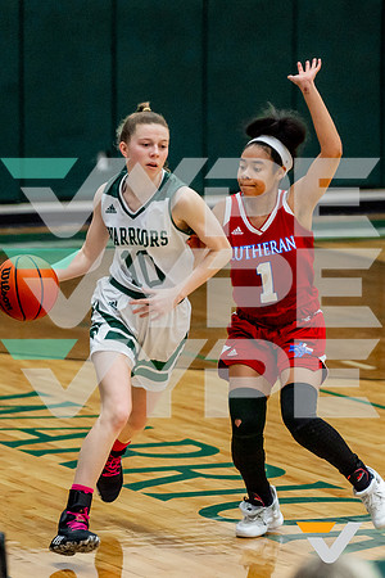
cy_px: 308
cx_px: 180
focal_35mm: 287
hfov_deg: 4.8
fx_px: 4599
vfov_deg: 7.2
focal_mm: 170
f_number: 2.8
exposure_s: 1/1000
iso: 2000
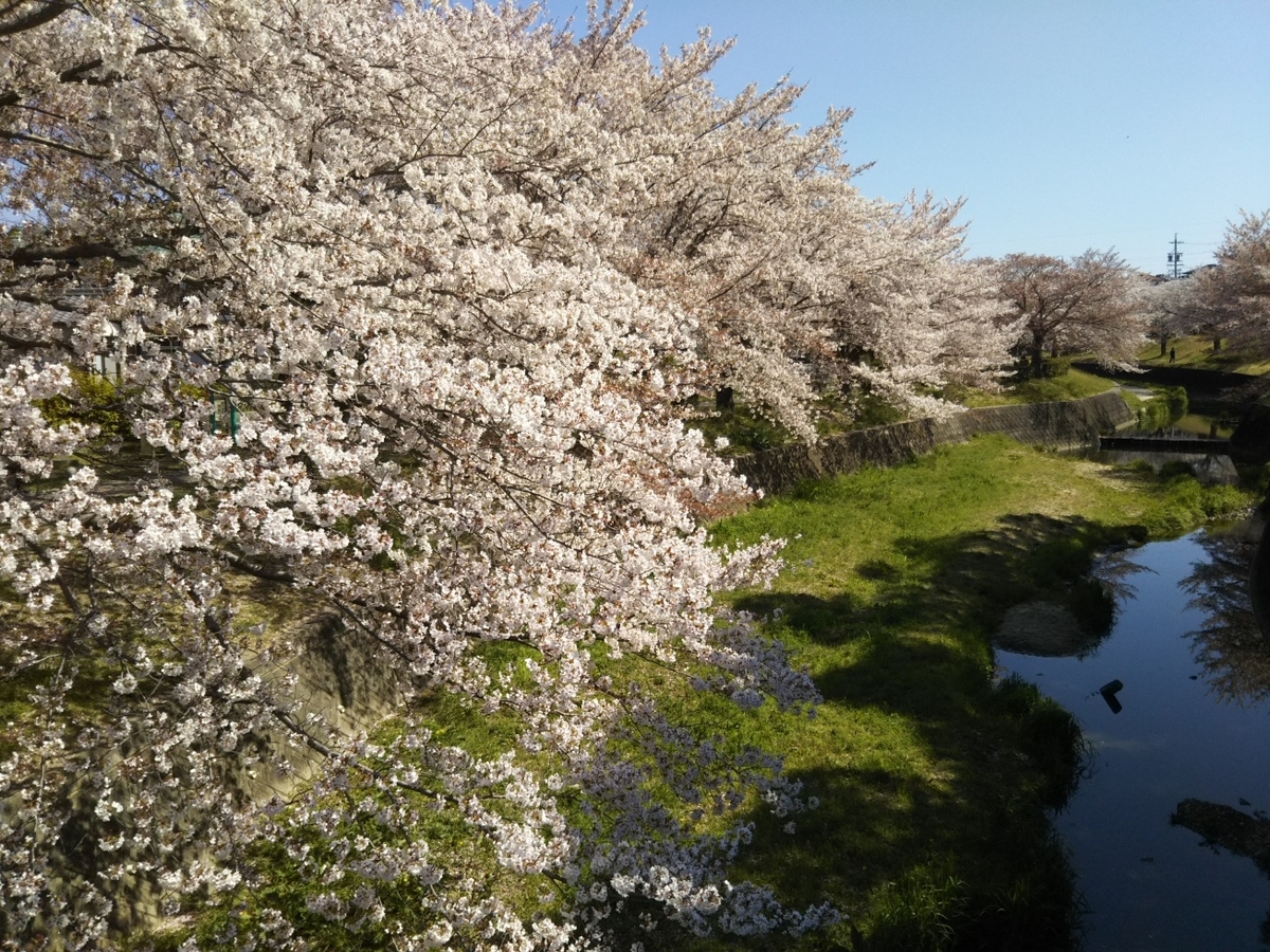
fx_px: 1101
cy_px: 476
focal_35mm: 30
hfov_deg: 60.0
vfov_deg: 46.8
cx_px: 635
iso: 25
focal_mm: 4
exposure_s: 1/1118
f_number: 2.2
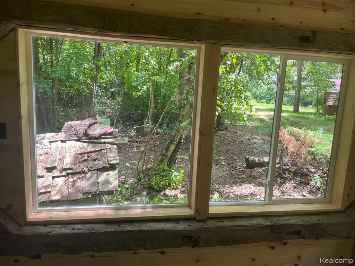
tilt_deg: -10.9
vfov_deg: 53.1
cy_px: 133
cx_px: 178
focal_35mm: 26
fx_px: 267
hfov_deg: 67.3
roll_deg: -4.8
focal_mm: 5.1
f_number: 1.6
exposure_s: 1/133
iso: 32
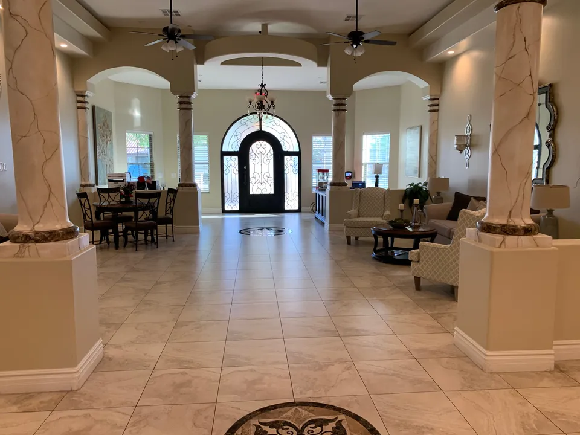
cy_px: 218
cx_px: 290
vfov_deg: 53.1
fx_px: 436
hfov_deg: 67.3
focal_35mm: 26
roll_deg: -0.4
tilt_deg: -6.9
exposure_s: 1/60
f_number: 1.8
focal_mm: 4.2
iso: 80
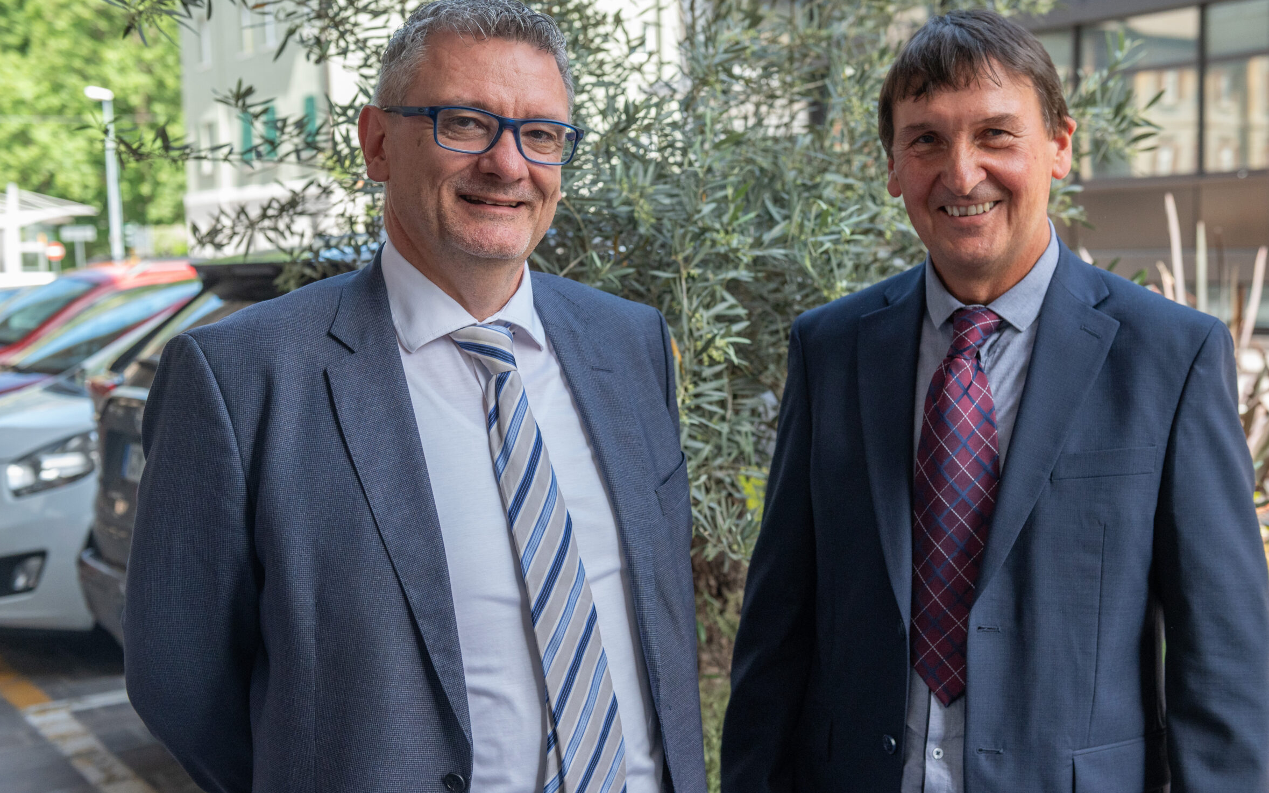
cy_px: 401
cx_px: 685
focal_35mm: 42
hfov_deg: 47.2
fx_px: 1452
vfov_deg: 30.5
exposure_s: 1/1250
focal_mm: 38
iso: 1600
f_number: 5.6
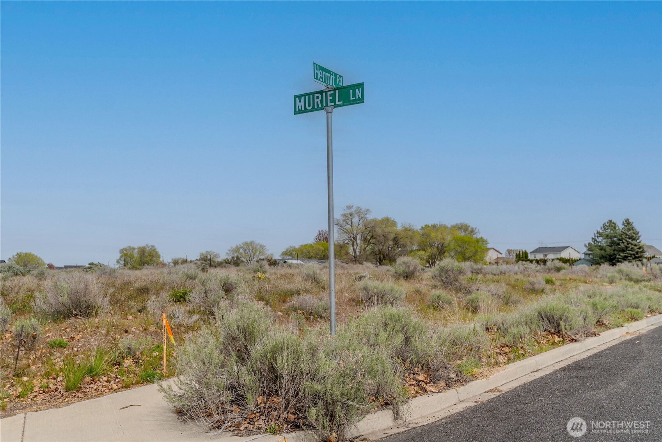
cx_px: 331
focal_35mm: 43
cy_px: 221
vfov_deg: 31.2
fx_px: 791
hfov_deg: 45.4
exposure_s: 1/1000
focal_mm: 43
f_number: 4
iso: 100
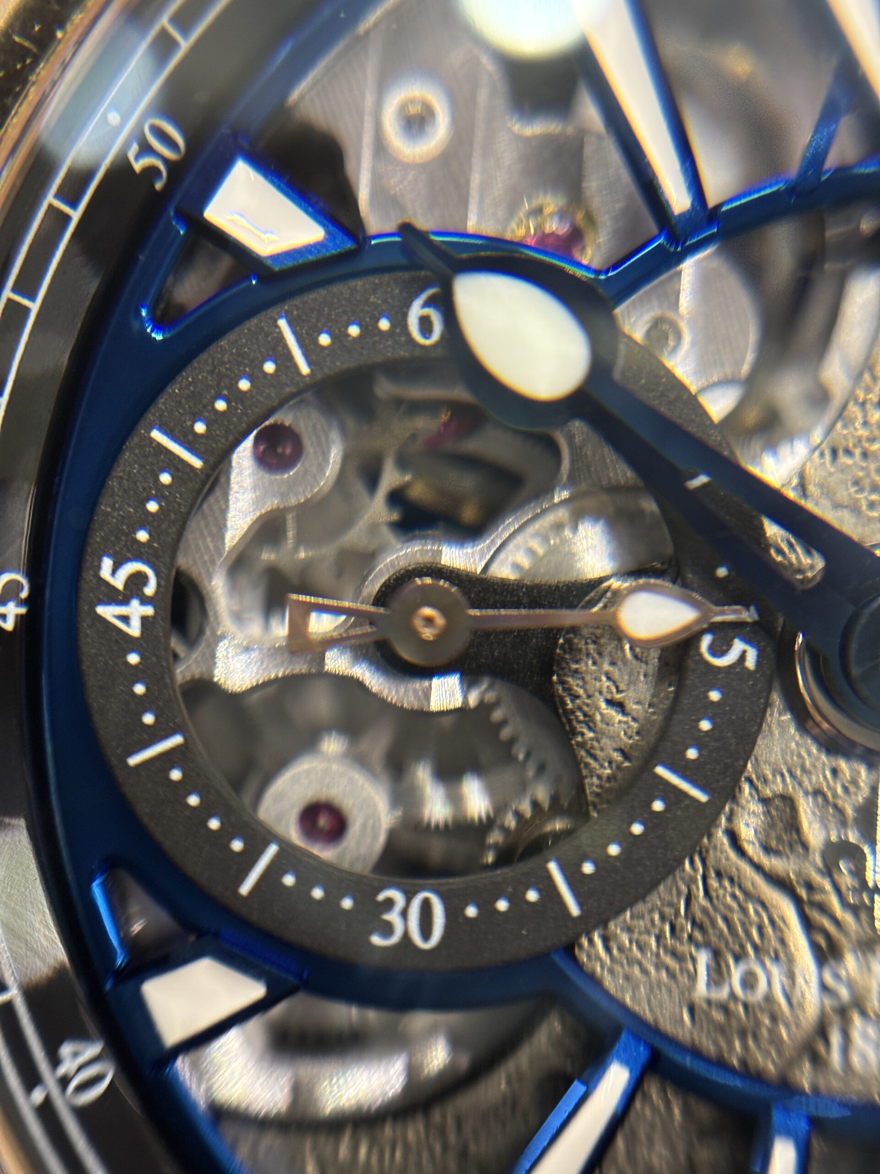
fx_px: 1763
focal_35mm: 52
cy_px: 587
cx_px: 440
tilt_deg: -84.1
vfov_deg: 36.8
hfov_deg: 28.0
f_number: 1.6
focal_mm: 5.96
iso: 125
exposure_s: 1/40
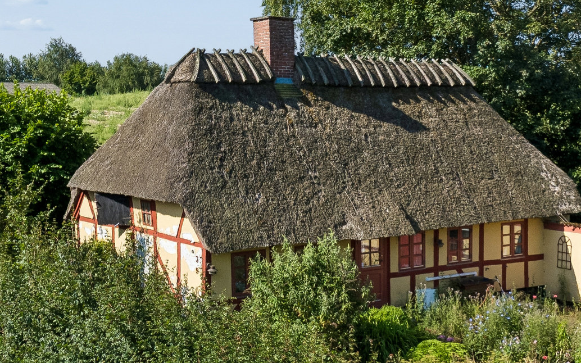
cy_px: 242
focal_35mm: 71
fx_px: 1124
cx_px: 497
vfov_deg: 18.3
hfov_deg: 28.1
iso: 250
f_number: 8
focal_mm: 16
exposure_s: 1/800
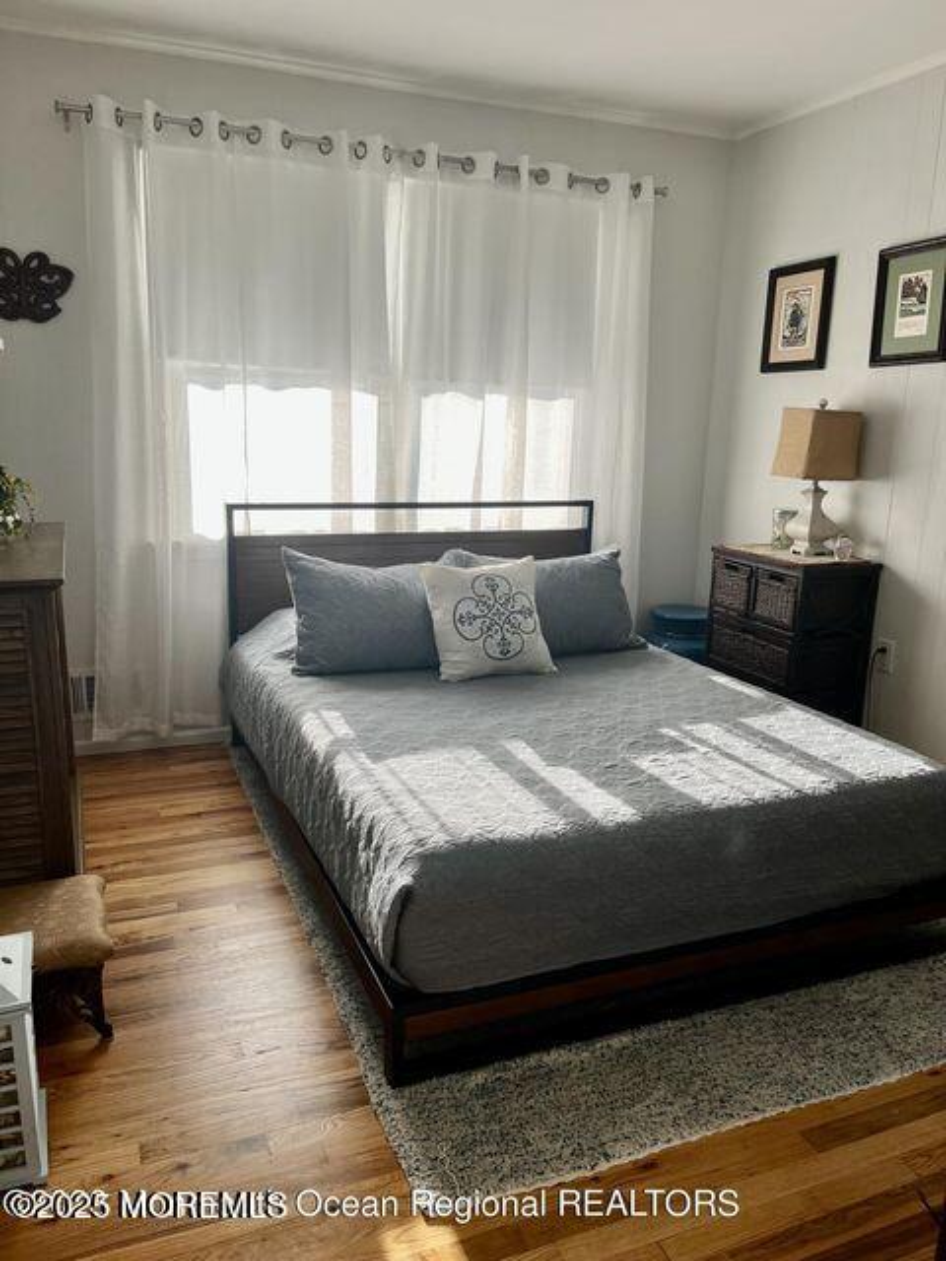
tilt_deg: -13.1
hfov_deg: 53.1
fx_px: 947
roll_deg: -1.3
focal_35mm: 26
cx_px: 473
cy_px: 630
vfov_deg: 67.3
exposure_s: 1/209
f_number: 1.6
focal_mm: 5.1
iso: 40
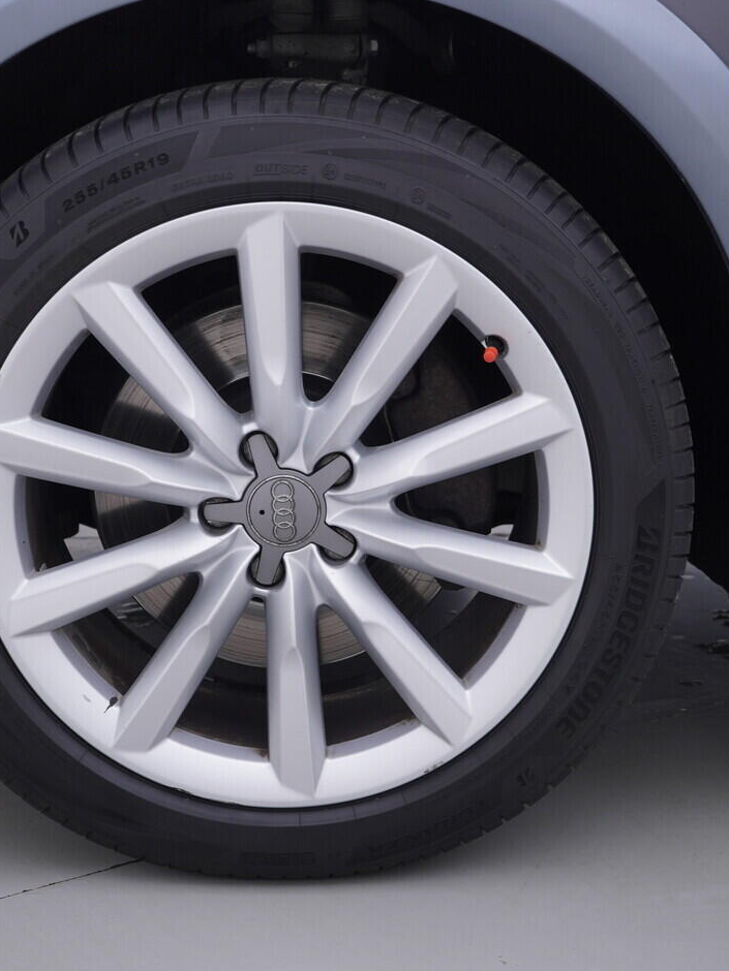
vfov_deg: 36.2
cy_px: 494
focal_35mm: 53
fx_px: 1488
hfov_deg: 27.5
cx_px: 336
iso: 125
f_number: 3.5
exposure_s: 1/60
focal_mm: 24
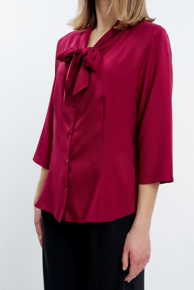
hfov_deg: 25.5
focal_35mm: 53
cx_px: 97
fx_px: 428
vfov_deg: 37.5
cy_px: 145
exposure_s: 1/160
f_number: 9
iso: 100
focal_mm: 53
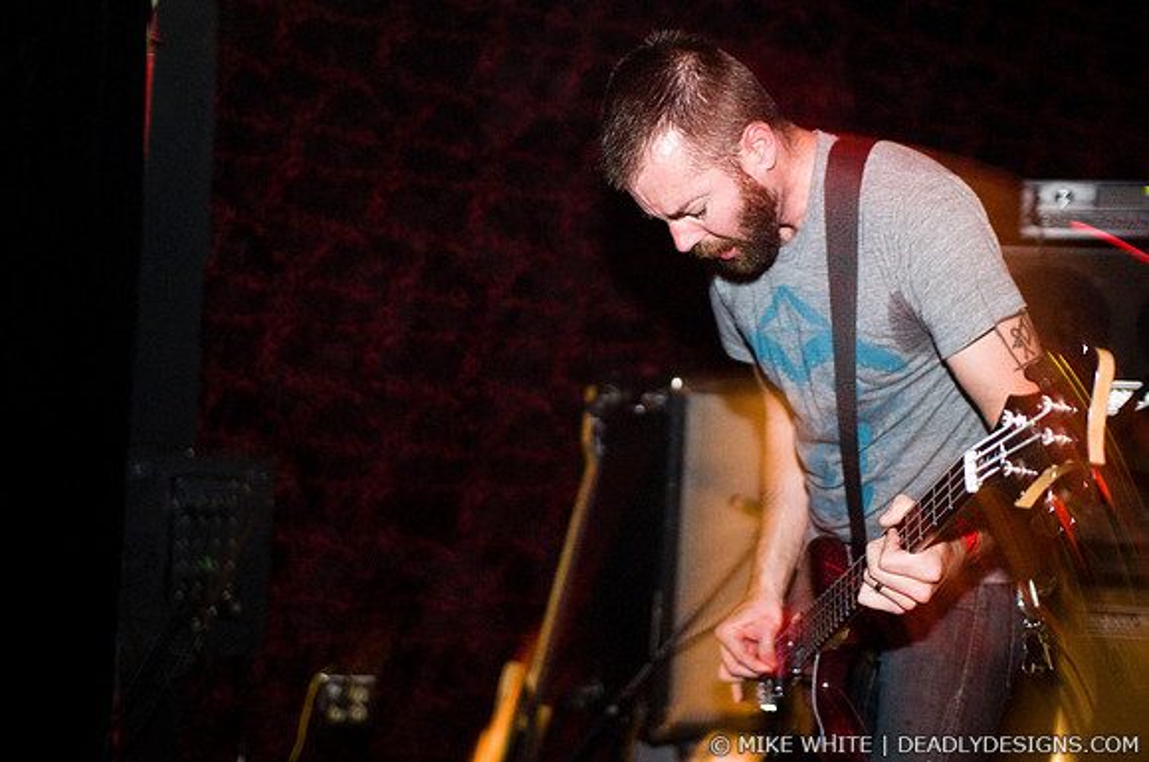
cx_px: 574
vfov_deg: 29.8
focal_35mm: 45
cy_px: 381
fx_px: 1434
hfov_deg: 43.7
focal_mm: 30
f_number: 1.4
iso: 1600
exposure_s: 1/50
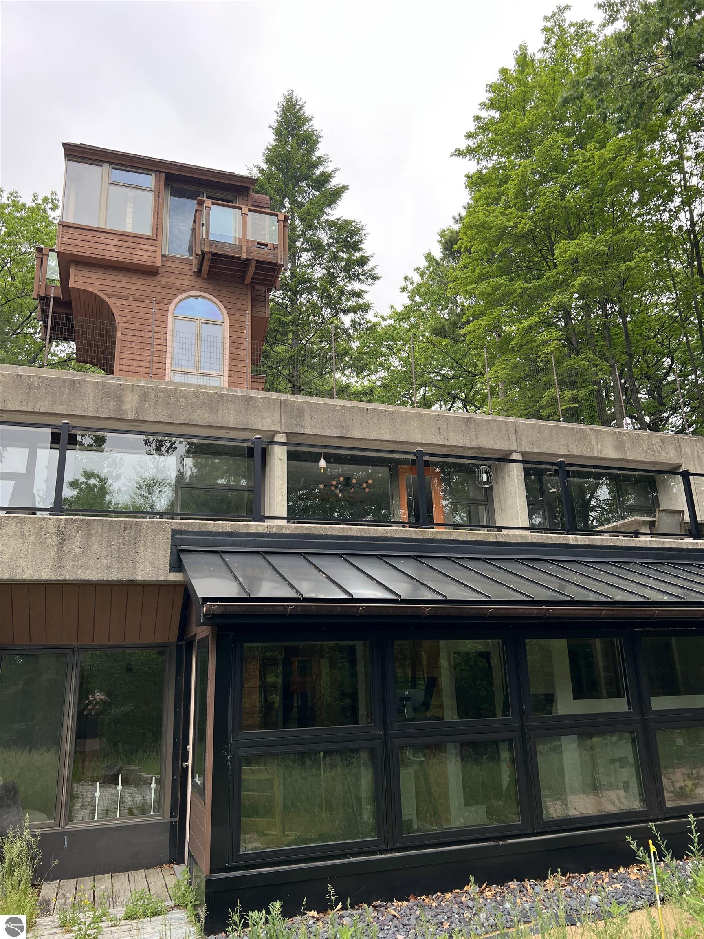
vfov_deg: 67.3
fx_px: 705
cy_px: 470
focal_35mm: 26
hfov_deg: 53.1
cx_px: 352
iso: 50
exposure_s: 1/581
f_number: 1.5
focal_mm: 5.7
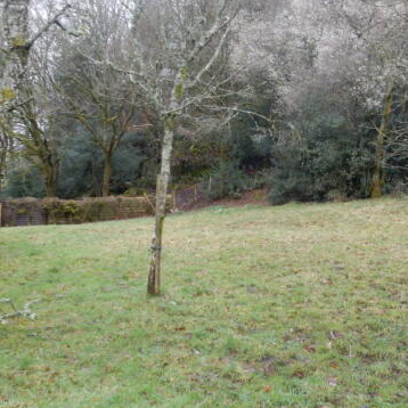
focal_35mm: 36
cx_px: 297
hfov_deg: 44.8
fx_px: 480
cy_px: 169
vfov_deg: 45.9
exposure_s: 1/30
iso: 280
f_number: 7.6
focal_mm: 4.5
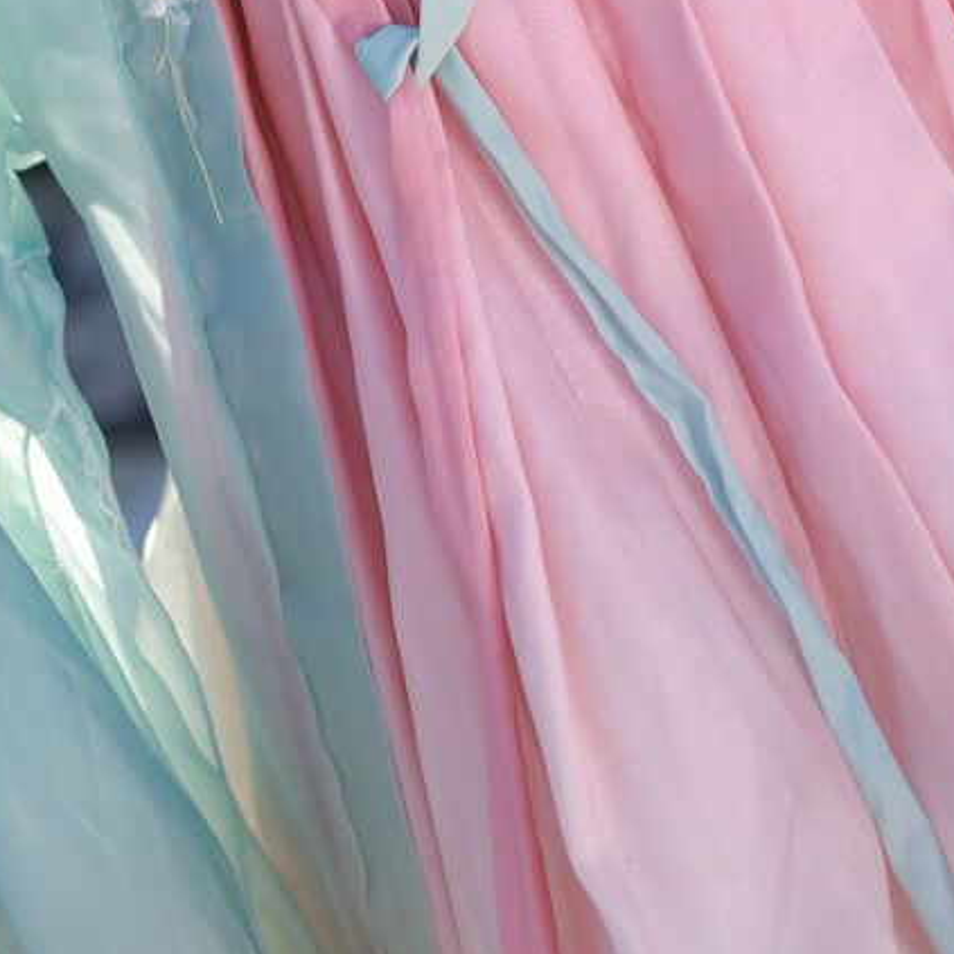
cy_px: -417
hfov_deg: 9.9
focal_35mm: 177
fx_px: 5519
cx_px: 207
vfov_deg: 9.6
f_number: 2.2
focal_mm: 50
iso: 100
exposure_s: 1/1000
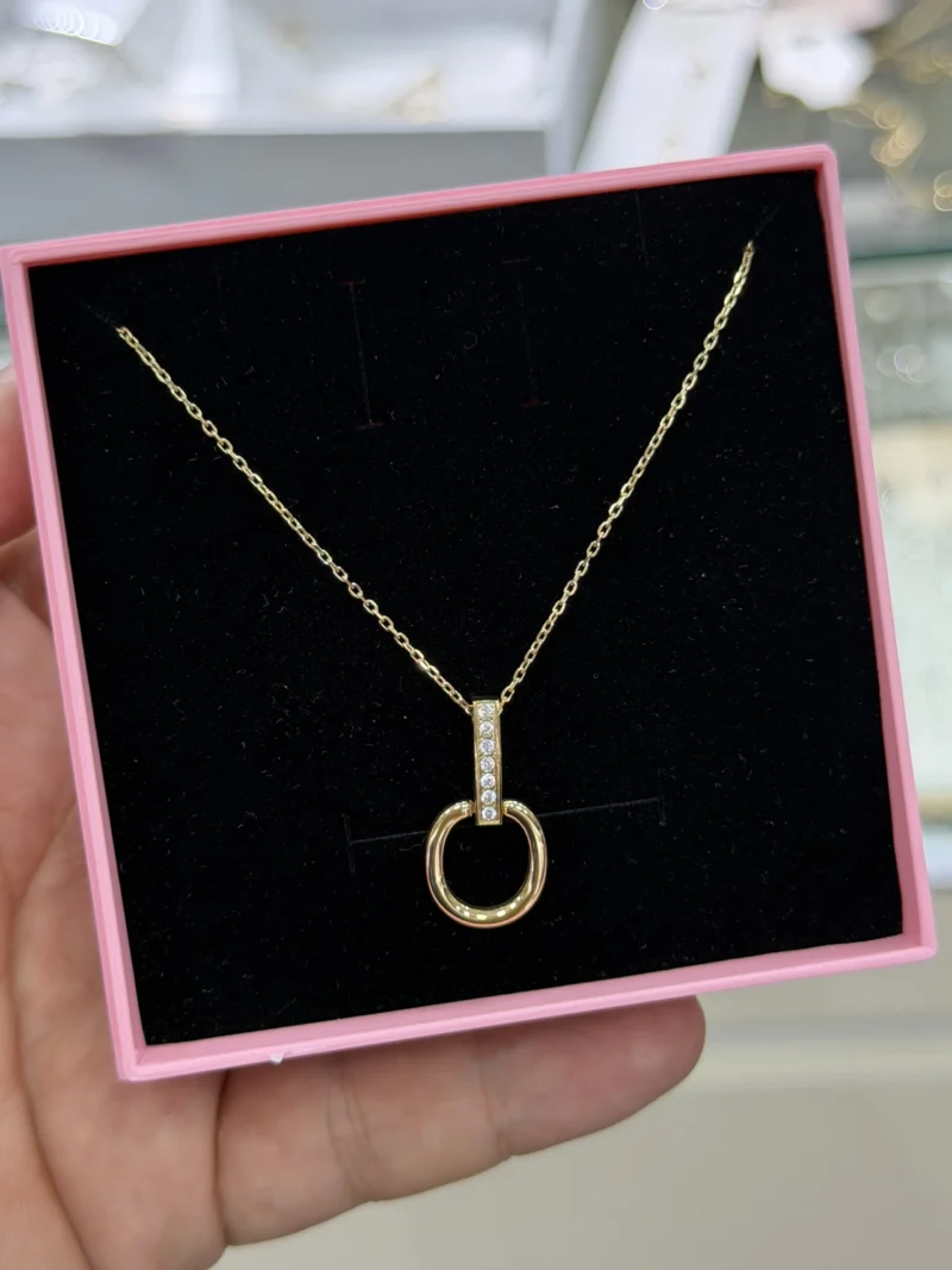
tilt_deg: -39.2
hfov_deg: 30.3
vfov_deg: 39.7
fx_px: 1760
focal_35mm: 48
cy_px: 635
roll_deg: +6.2
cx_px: 476
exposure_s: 1/186
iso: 64
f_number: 1.78
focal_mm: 6.76
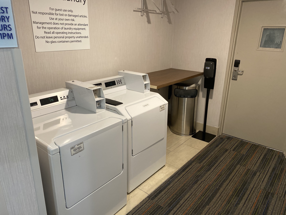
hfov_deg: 67.3
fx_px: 215
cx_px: 143
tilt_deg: -19.6
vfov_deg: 53.1
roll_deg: -0.4
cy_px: 108
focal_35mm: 26
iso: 200
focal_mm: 4.25
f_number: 1.8
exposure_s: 1/60
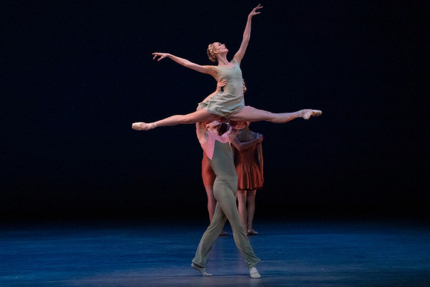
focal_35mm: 273
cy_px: 147
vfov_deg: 5.0
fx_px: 3261
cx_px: 204
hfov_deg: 7.5
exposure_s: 1/400
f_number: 7.1
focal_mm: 256
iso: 16000
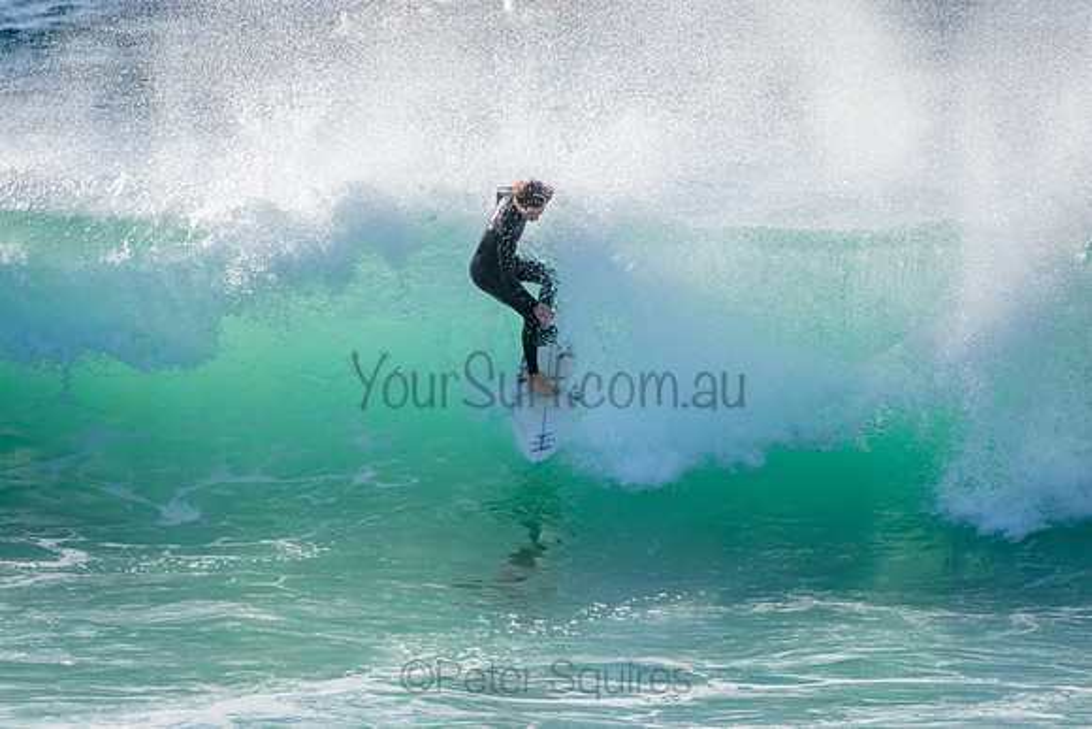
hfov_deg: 3.4
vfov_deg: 2.3
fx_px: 18203
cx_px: 546
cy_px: 364
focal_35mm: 600
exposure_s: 1/2000
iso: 220
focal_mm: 400
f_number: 5.6
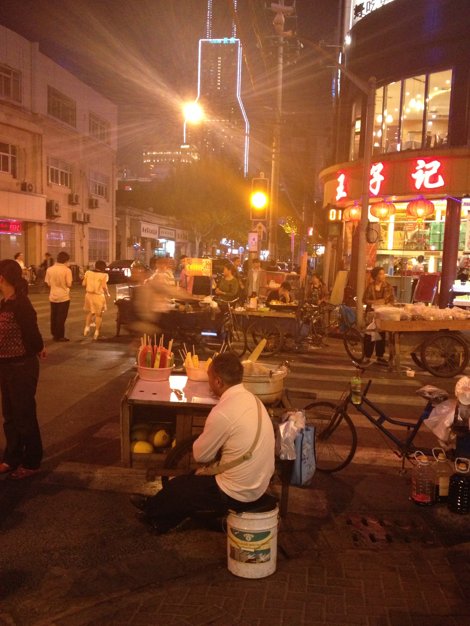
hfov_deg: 40.7
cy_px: 313
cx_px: 235
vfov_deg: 52.6
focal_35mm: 35
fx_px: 634
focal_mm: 4.28
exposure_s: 1/15
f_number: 2.4
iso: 400
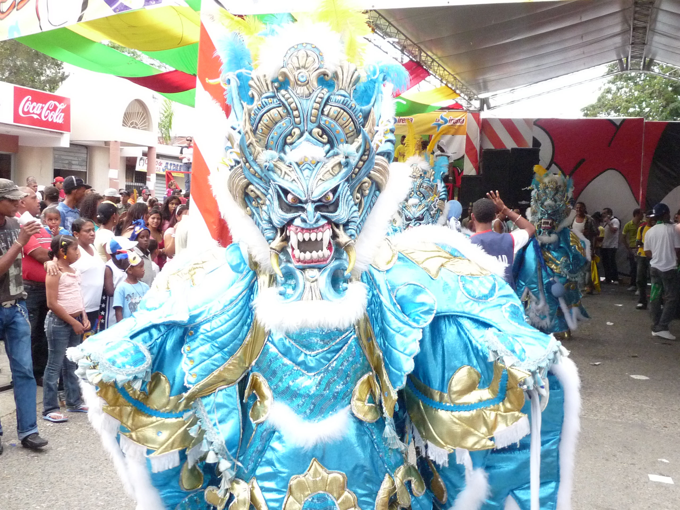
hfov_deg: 47.9
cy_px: 255
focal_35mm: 39
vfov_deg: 36.8
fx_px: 766
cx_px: 340
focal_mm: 4.8
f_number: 2.8
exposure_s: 1/160
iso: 400
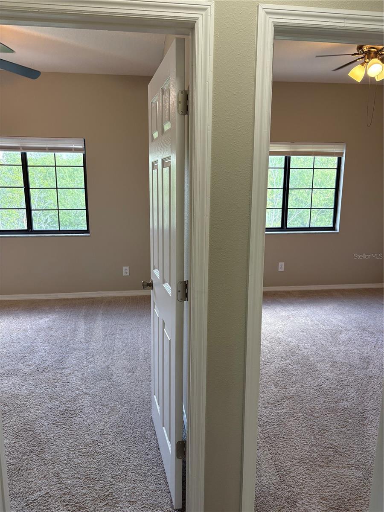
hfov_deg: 53.1
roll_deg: -0.7
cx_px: 192
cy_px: 256
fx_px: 385
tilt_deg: -11.1
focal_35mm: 26
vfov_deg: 67.3
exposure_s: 1/120
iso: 125
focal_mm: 5.96
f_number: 1.6
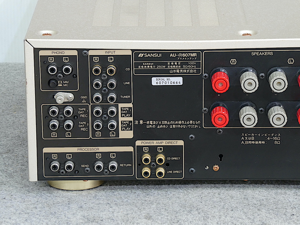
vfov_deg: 9.8
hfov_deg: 13.1
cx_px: 150
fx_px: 1309
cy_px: 112
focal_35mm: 151
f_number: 5.4
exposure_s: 1/5
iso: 200
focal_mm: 27.1
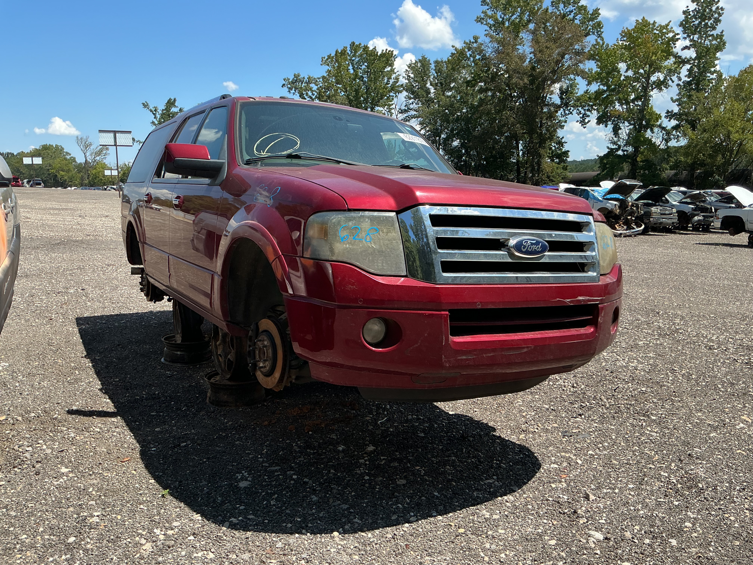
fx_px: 631
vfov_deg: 48.2
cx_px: 376
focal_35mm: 29
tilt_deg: -7.3
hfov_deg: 61.7
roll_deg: +0.3
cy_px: 282
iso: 25
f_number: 1.8
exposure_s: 1/978
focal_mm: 3
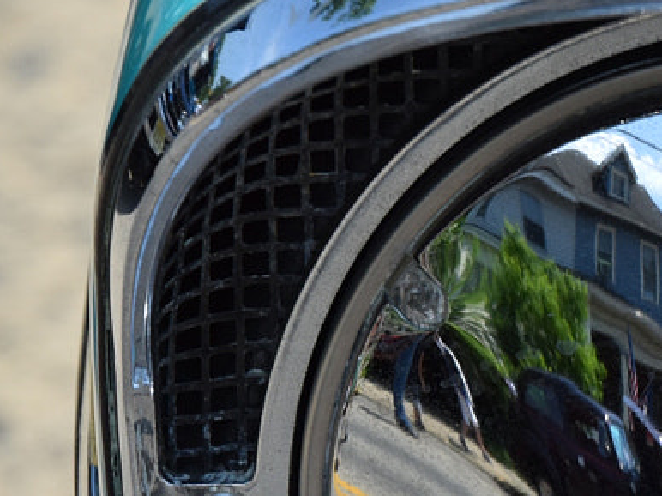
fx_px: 12002
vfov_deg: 2.4
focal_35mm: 628
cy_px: 367
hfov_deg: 3.2
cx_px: 904
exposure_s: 1/1000
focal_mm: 105
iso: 280
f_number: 8
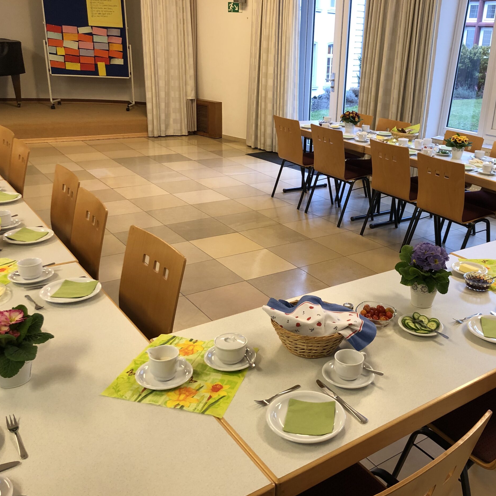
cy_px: 249
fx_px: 551
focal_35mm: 34
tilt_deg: -19.7
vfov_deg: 48.5
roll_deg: -2.4
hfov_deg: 47.9
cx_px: 314
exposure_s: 1/20
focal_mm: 4
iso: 40
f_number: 1.8
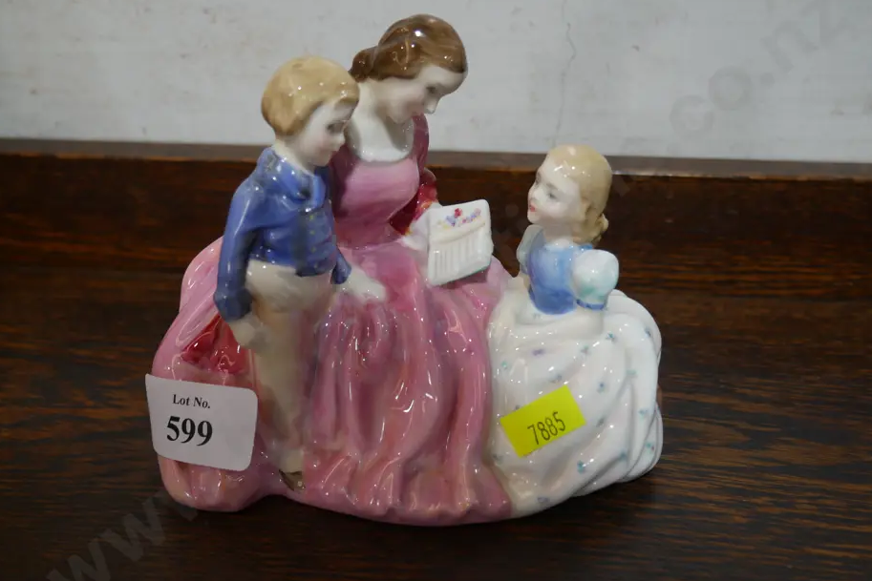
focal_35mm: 35
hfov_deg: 54.4
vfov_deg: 37.9
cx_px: 447
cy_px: 300
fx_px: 848
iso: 200
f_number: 3.6
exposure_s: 1/80
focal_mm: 15
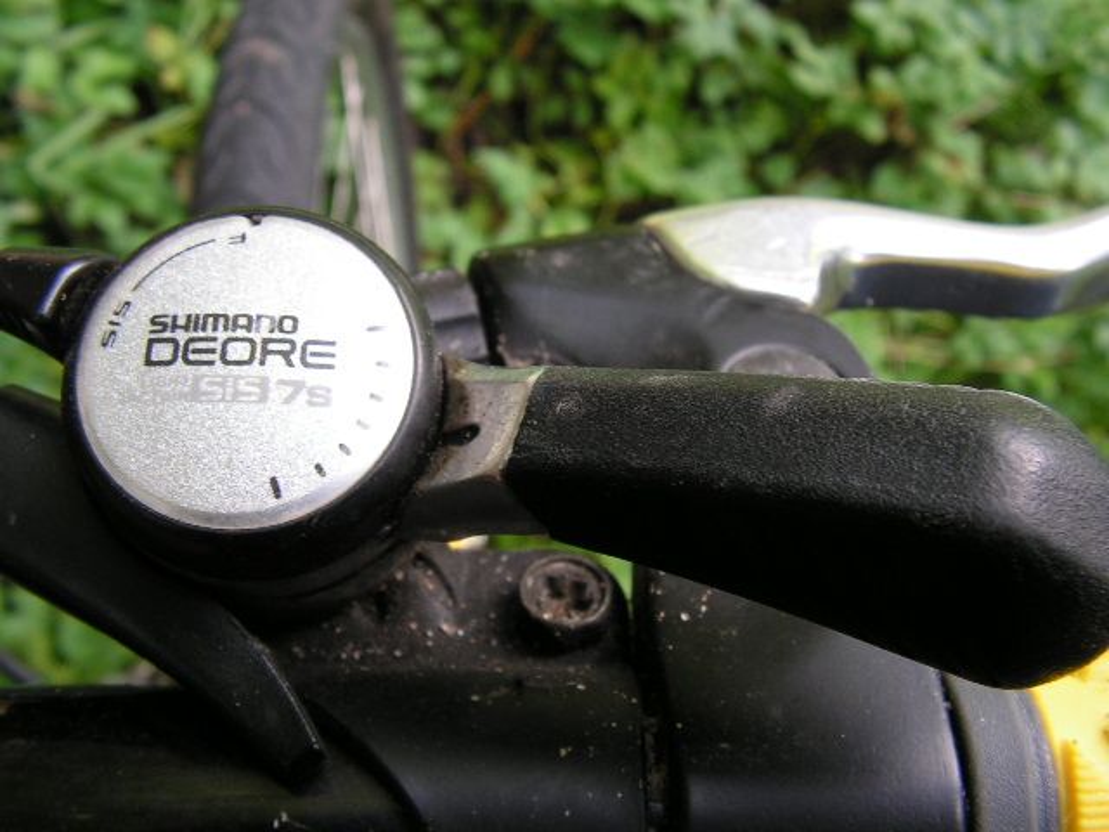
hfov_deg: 51.4
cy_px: 416
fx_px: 1153
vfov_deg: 39.7
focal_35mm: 36
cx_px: 554
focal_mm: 6
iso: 64
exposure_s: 1/50
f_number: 4.8
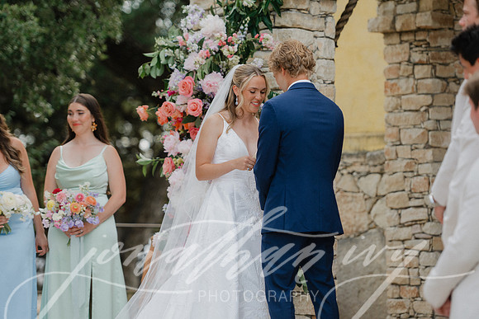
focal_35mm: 150
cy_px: 160
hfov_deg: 13.7
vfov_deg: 9.2
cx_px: 240
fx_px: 1996
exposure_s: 1/800
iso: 200
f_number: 2.8
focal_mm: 150
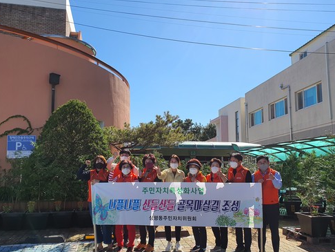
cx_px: 169
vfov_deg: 45.4
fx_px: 300
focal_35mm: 31
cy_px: 142
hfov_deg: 58.3
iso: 50
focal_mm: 4.3
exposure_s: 1/1632
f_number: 2.4
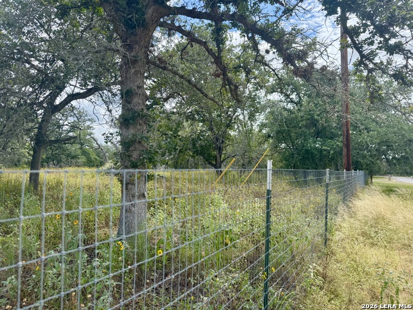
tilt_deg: +0.8
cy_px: 155
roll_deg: +1.4
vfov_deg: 56.8
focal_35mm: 24
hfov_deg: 71.6
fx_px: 286
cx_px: 206
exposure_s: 1/2169
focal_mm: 6.76
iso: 100
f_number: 1.78
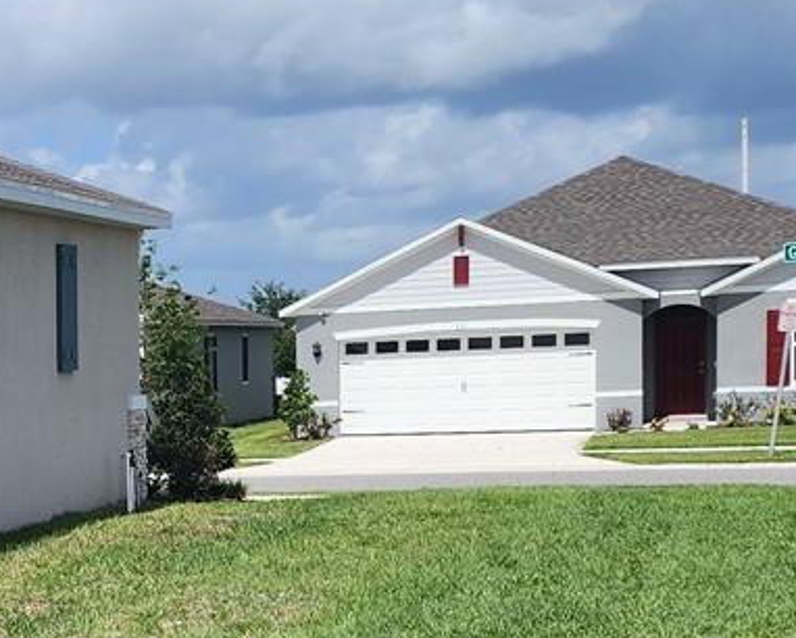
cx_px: -615
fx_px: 2216
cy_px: 592
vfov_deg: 16.1
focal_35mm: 94
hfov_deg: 17.0
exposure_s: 1/1597
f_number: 1.8
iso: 12
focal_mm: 6.4
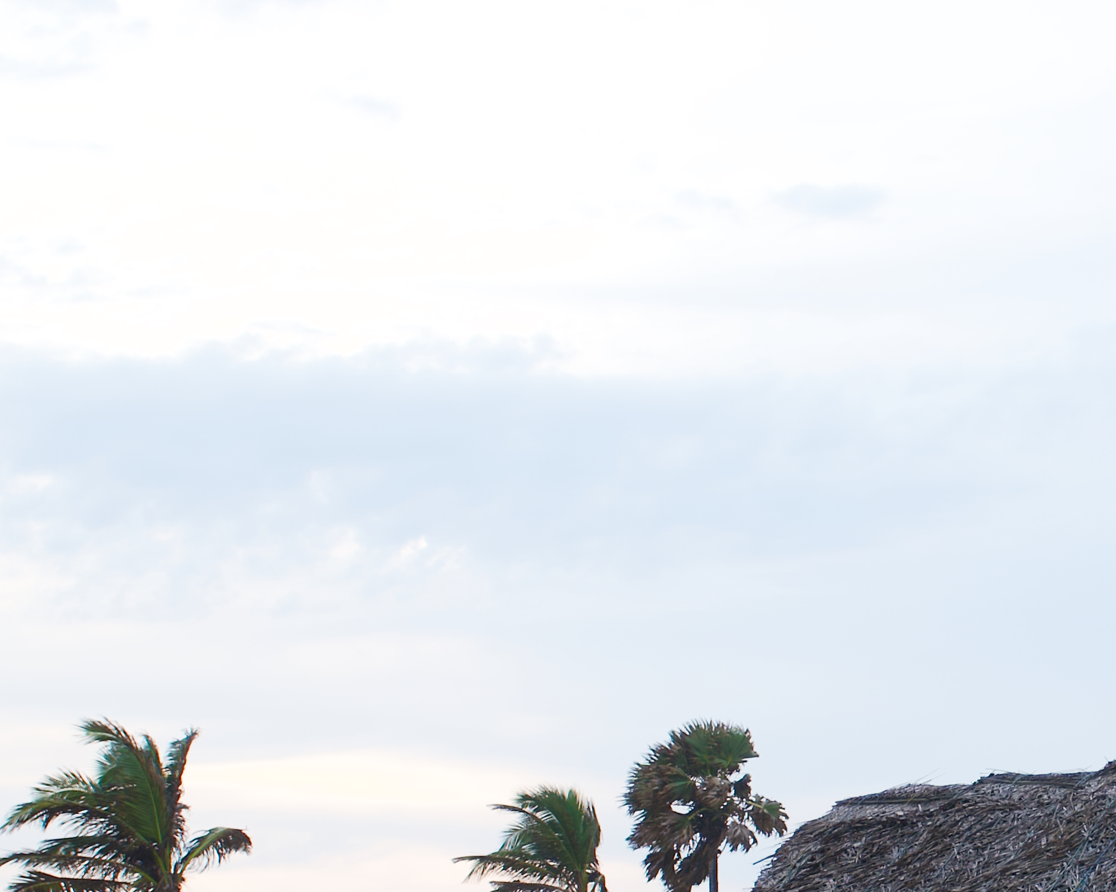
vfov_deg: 15.8
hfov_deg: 19.7
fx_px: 3180
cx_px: 902
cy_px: 748
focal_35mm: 96
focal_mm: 25
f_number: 4
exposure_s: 1/160
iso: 100
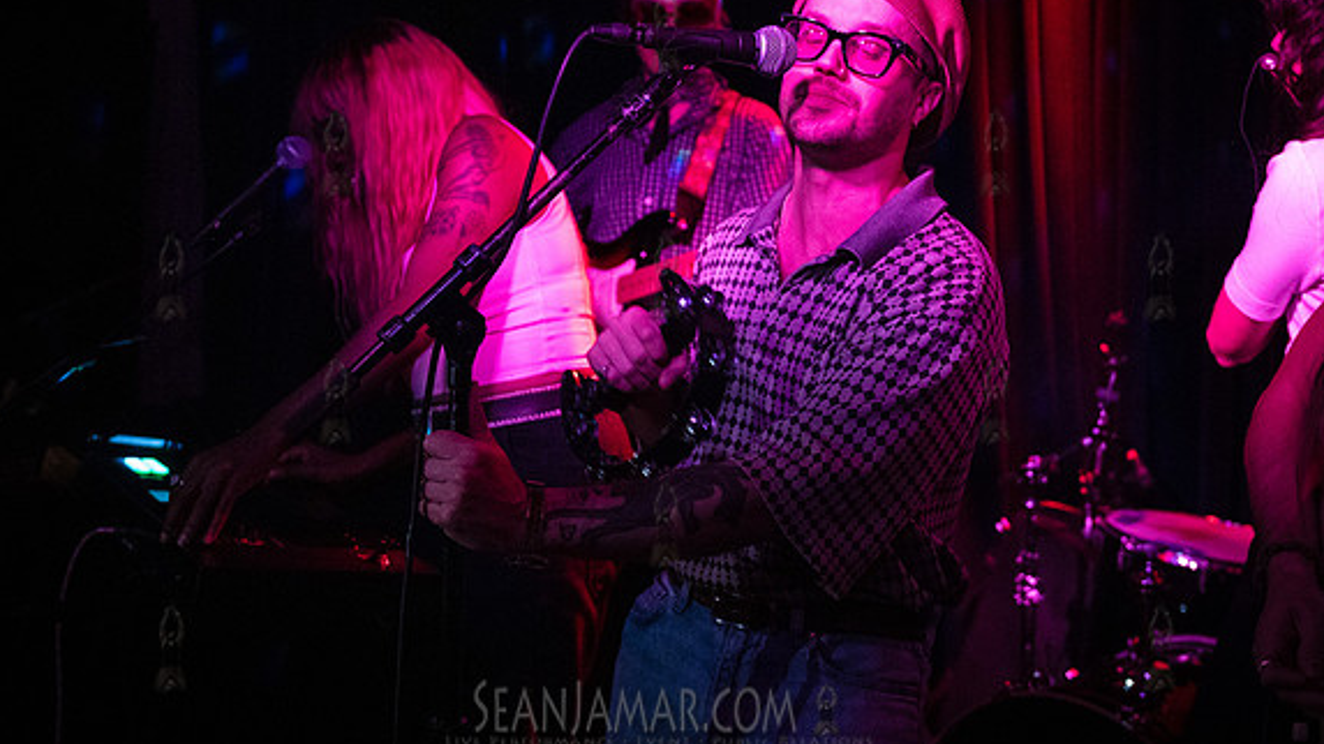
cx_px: 718
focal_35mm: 50
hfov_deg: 41.3
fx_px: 1755
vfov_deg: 23.8
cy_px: 244
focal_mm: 40
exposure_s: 1/320
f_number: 3.5
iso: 12800
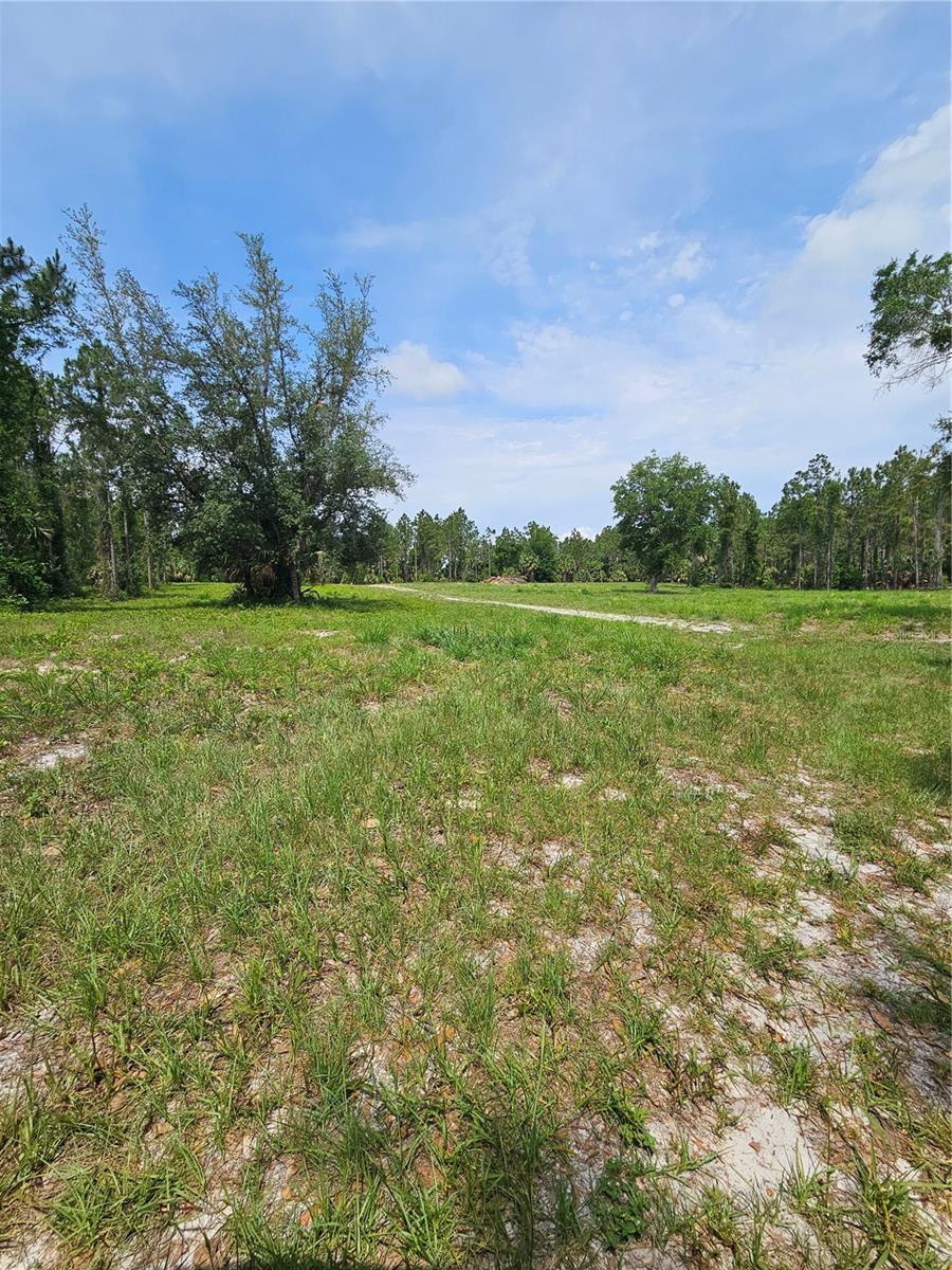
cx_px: 476
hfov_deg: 89.9
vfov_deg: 106.2
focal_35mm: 13
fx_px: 477
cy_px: 635
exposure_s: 1/3637
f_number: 2.2
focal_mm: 2.2
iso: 50
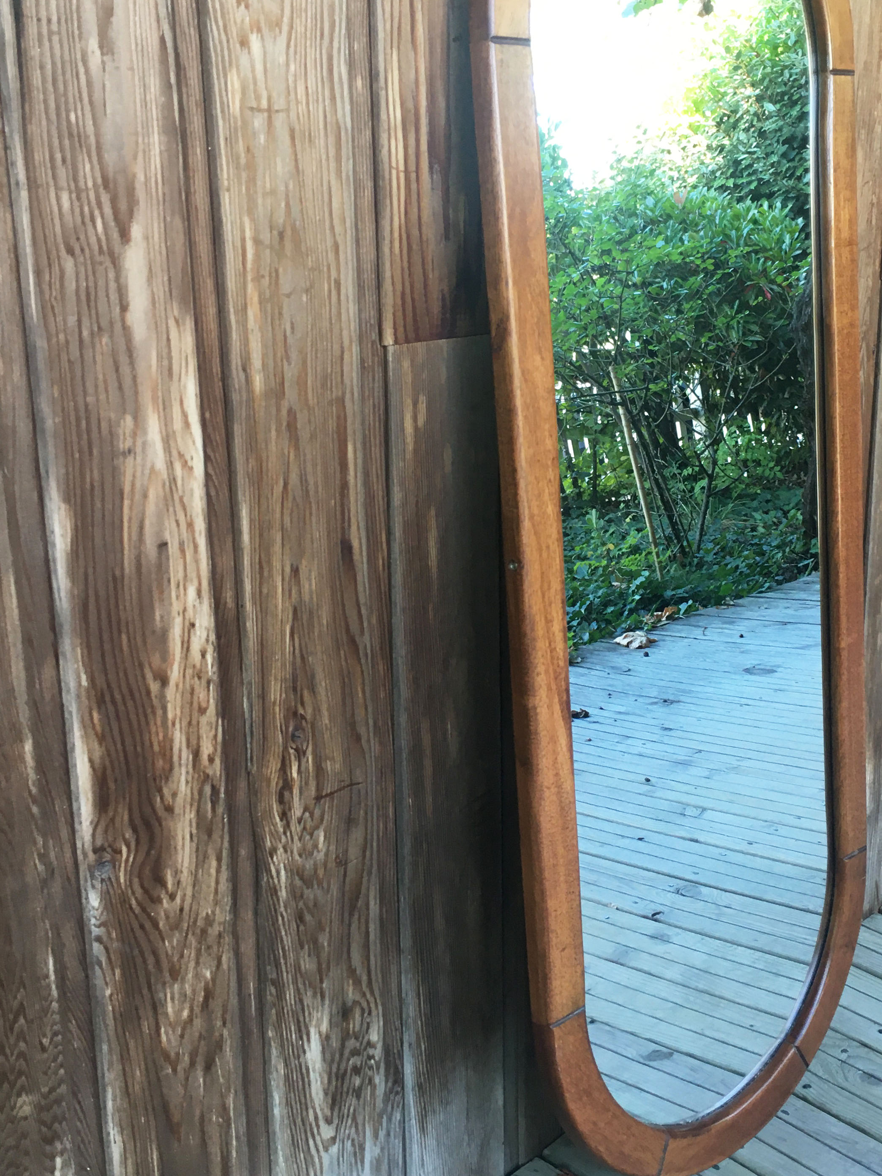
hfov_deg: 34.0
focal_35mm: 42
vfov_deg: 44.8
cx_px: 595
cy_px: 539
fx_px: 1427
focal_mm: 4.15
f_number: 2.2
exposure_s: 1/33
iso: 40
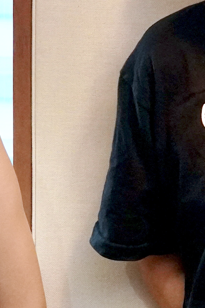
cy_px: 98
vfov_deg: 18.4
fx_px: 948
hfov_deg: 12.3
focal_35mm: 111
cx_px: 118
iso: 5000
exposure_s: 1/160
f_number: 4
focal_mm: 20
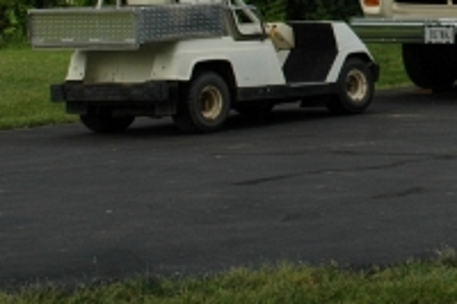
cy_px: -109
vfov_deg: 8.3
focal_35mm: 162
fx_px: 2055
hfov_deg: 12.1
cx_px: 672
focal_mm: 36
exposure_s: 1/200
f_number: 7.1
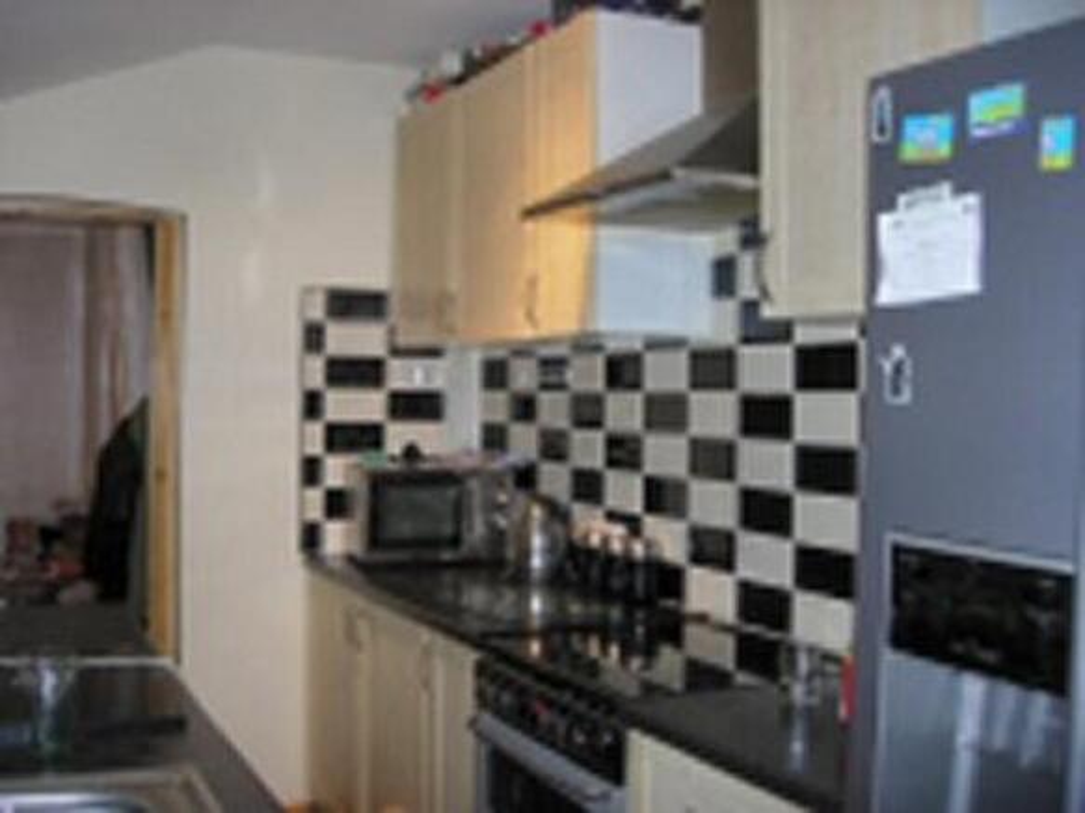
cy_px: 406
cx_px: 542
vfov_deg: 37.7
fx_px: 1191
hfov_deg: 49.0
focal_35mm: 38
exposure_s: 1/64
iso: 79
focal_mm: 7.8
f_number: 2.8
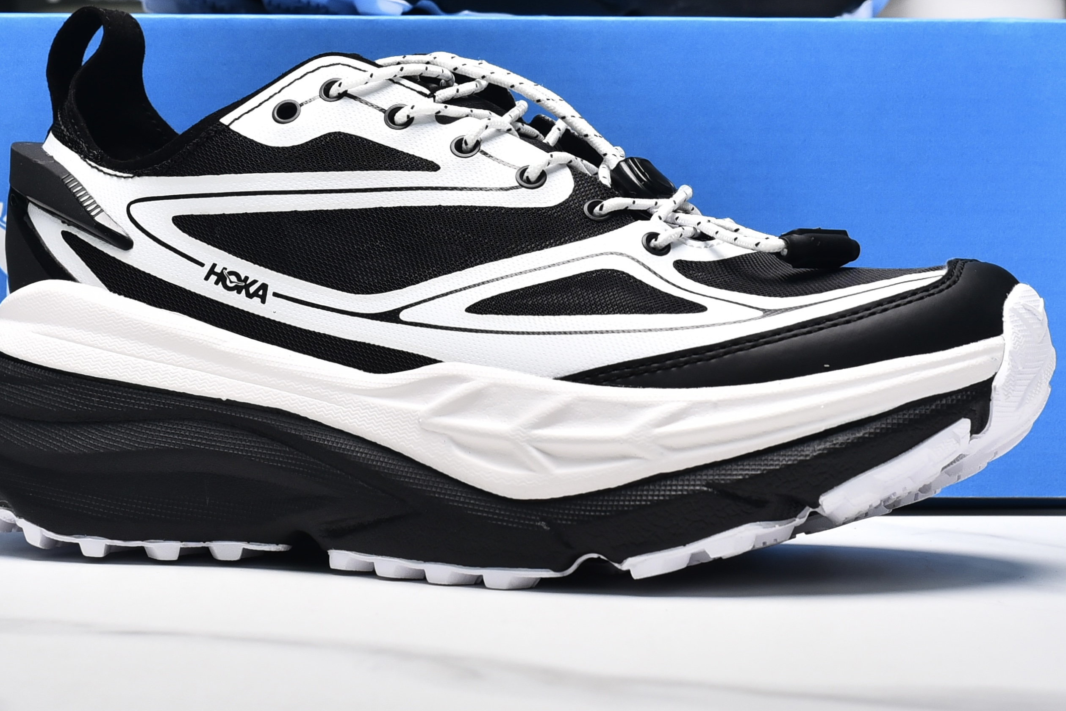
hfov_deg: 19.3
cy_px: 56
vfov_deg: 12.8
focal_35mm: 106
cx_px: 506
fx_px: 3139
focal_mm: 50
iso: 500
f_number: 9.5
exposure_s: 1/180
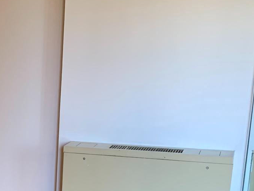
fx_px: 580
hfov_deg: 22.0
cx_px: -86
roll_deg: +1.2
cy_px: 194
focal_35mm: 79
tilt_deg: -14.8
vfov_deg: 18.2
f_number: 1.8
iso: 125
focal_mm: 4.25
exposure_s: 1/60
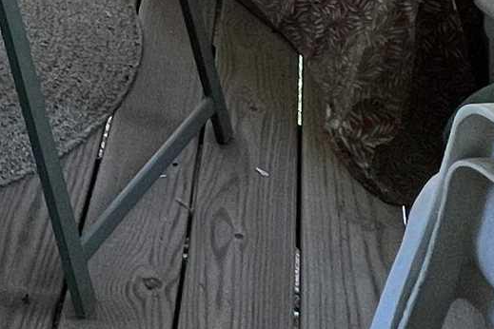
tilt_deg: -12.1
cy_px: -445
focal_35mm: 80
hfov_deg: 19.0
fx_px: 1098
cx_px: -412
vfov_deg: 13.1
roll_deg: -1.3
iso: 40
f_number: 1.8
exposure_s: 1/99
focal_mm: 1.57
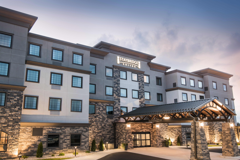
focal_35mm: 18
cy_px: 80
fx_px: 120
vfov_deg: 67.4
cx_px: 120
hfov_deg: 90.0
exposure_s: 1/4
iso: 320
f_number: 6.3
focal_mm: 18
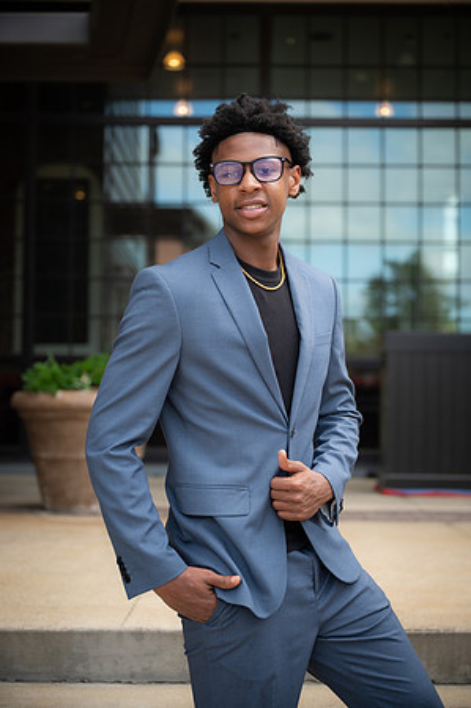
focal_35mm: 55
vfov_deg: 36.3
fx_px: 1082
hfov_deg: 24.6
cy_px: 354
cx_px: 236
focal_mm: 55
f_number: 2.8
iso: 125
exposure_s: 1/250
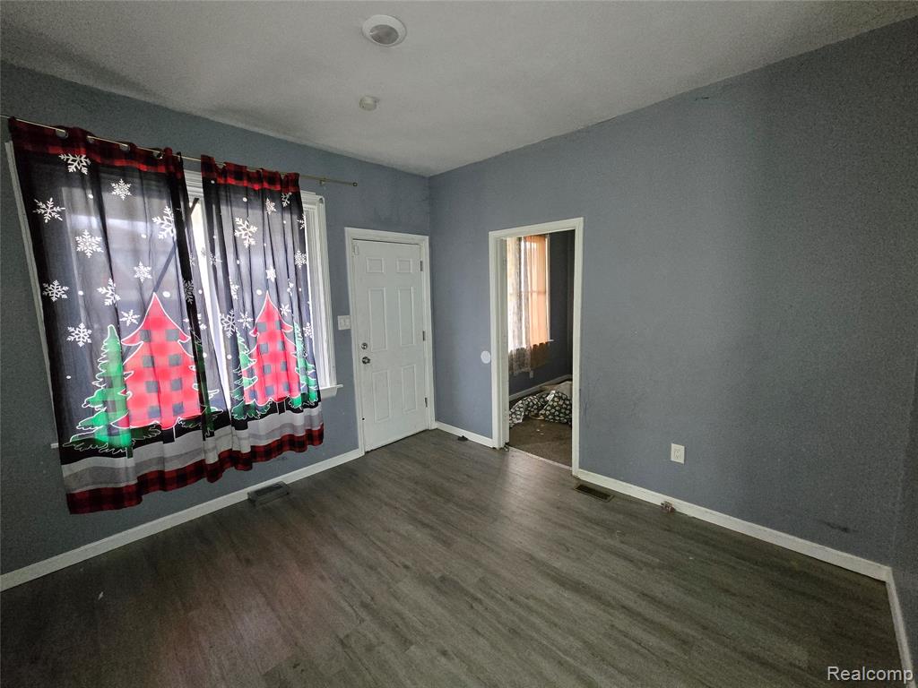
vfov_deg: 89.9
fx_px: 345
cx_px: 459
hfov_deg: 106.2
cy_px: 344
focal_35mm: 13
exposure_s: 1/60
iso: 1250
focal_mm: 2.2
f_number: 2.2
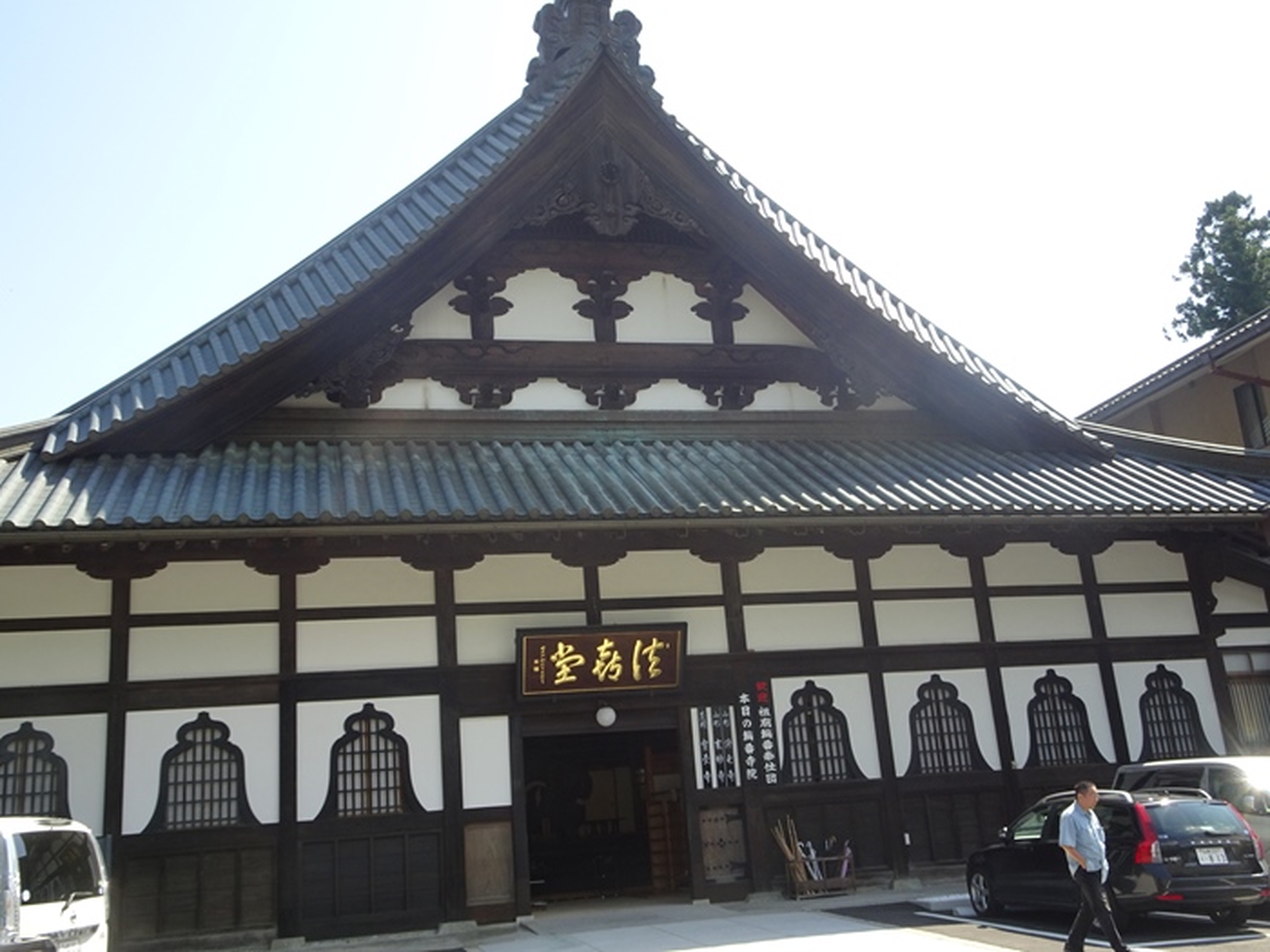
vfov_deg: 41.8
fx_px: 1247
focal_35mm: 34
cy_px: 476
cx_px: 635
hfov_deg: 54.0
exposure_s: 1/320
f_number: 4
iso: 80
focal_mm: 5.79
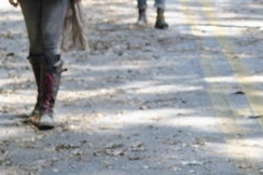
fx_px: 1634
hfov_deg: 9.1
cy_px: -46
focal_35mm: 224
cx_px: 337
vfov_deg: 6.1
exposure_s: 1/200
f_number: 4.5
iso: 400
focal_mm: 52
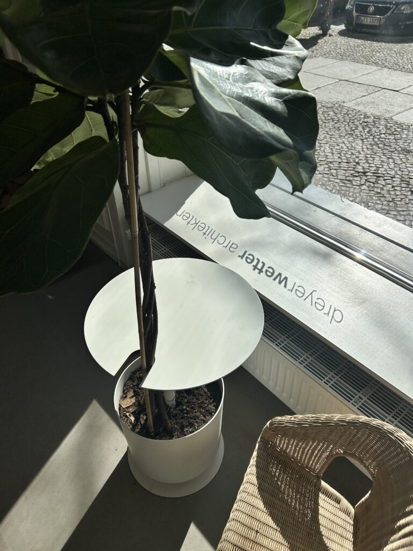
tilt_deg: -40.4
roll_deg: +1.7
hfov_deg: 53.1
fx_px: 414
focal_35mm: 26
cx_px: 206
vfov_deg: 67.3
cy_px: 276
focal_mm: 5.7
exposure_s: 1/12658
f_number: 1.5
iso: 50
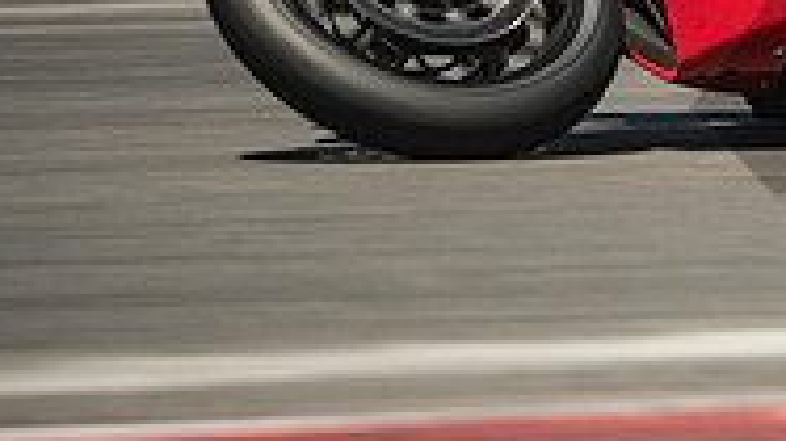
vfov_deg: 0.9
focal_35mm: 1365
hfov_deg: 1.6
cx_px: 1097
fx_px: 28437
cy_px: -208
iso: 500
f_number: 2.8
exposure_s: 1/400
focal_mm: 280
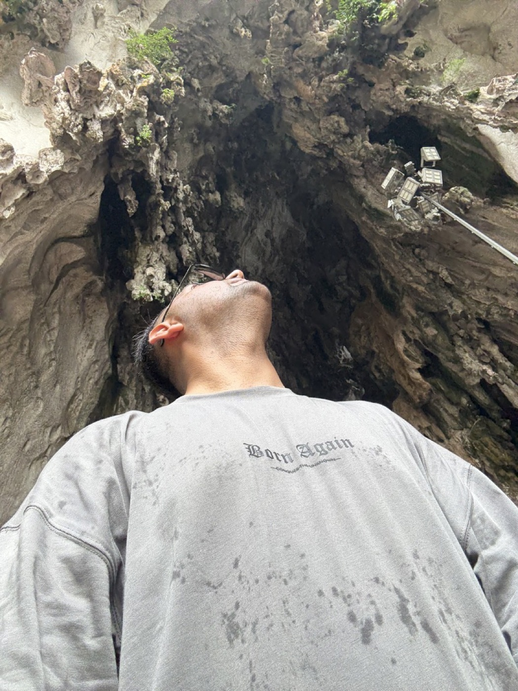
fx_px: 459
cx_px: 259
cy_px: 346
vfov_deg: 73.9
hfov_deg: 58.9
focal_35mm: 23
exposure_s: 1/60
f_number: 1.9
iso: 80
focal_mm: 2.69
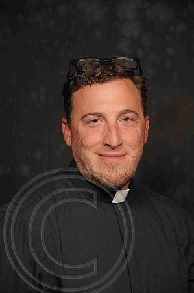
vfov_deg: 15.2
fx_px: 1094
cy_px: 146
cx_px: 97
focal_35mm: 135
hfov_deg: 10.1
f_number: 5.6
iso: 200
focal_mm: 90
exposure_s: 1/60
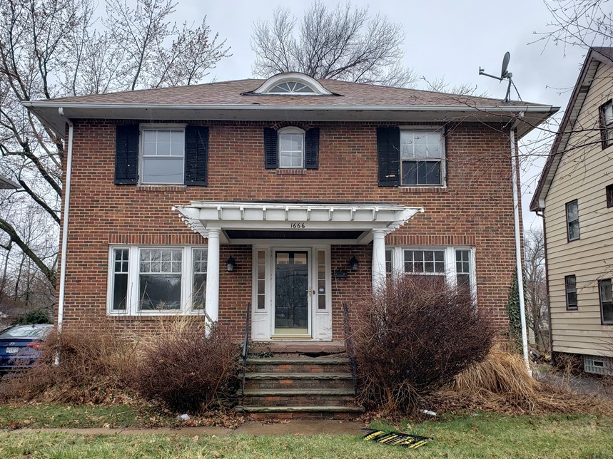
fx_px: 549
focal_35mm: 31
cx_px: 285
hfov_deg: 58.3
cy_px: 242
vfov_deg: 45.4
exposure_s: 1/227
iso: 50
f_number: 2.4
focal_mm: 4.3
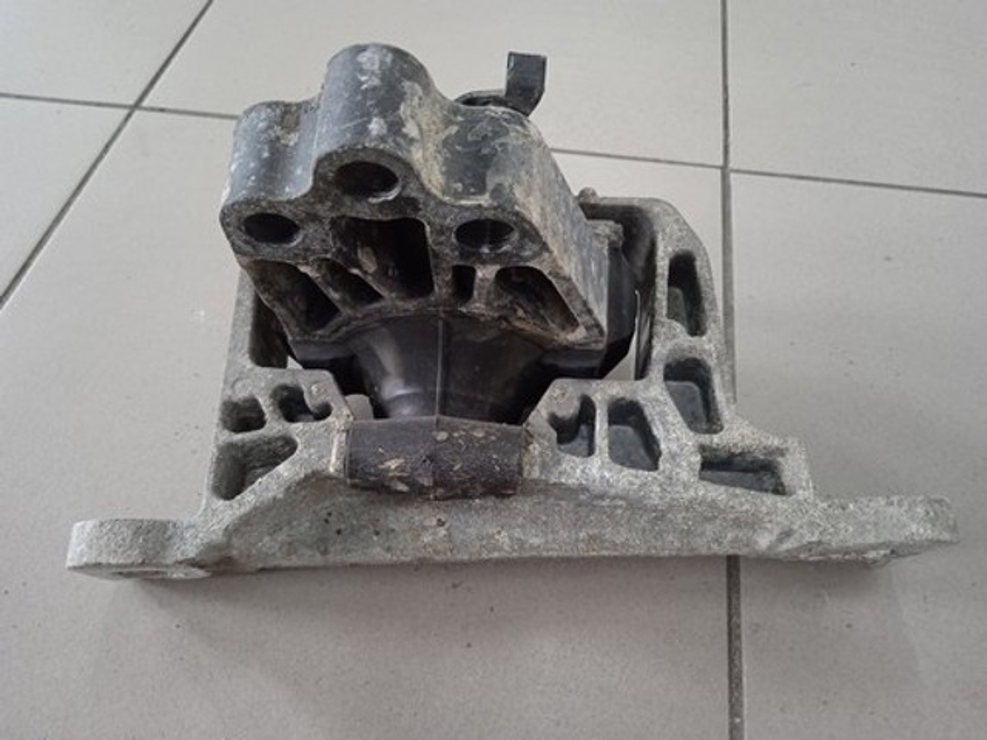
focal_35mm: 28
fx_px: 798
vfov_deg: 49.7
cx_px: 494
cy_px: 370
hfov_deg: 63.4
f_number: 2.2
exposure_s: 1/25
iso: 708
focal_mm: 3.43
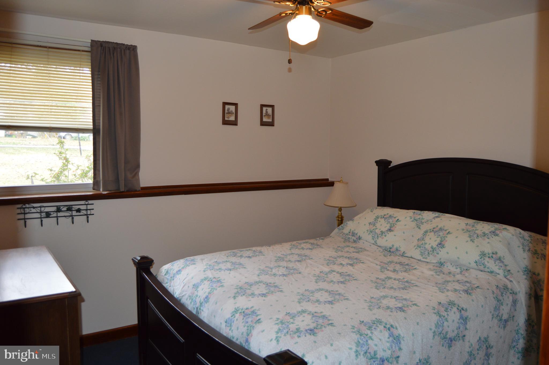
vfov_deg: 47.8
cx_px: 274
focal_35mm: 27
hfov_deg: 67.4
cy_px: 182
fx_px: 411
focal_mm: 18
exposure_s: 1/80
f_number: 4
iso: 400
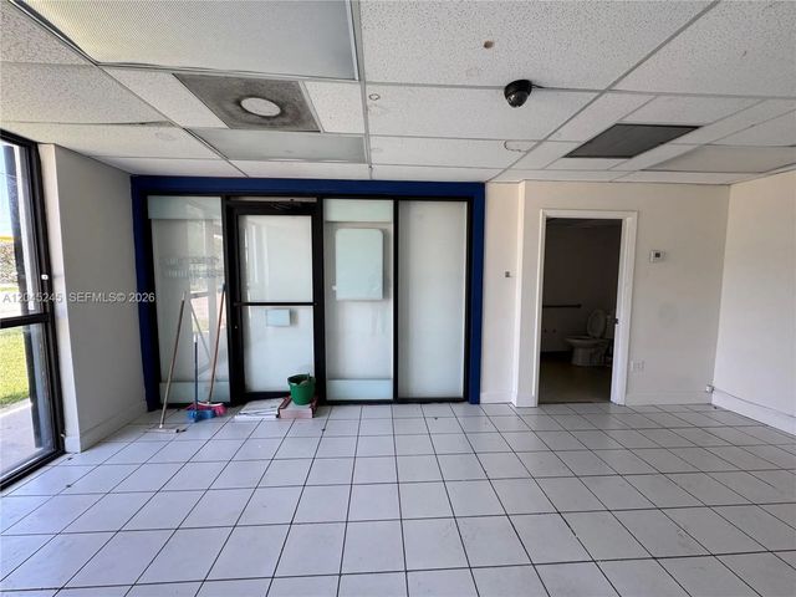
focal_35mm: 14
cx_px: 398
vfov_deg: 85.7
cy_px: 298
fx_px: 322
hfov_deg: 102.1
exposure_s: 1/99
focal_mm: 2.22
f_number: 2.2
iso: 50
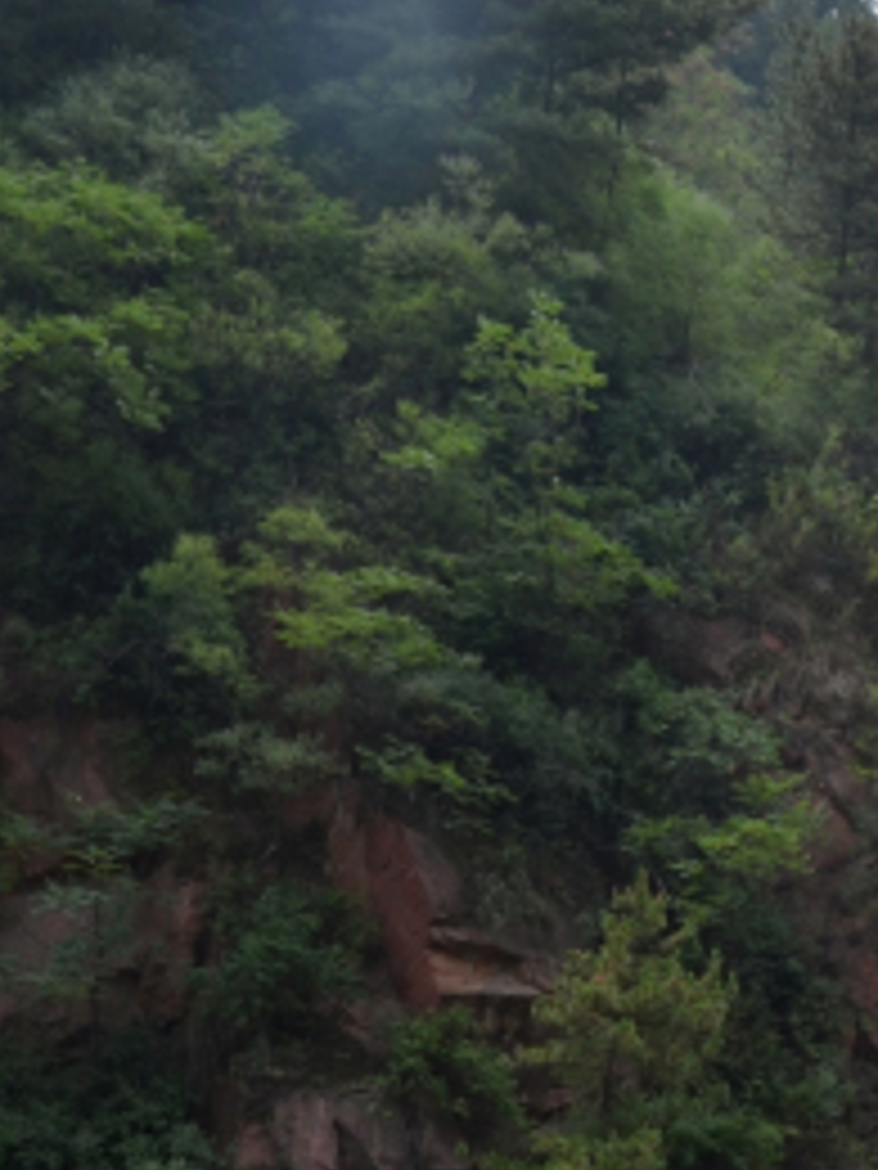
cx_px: 1049
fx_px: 3450
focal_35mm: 102
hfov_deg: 14.1
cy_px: 864
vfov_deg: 19.1
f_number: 8
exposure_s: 1/250
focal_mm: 18
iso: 140
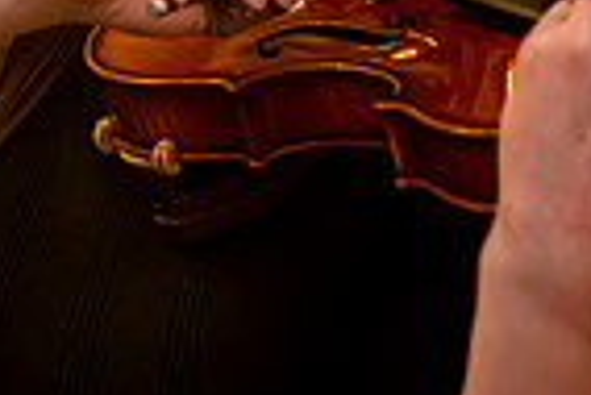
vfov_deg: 3.2
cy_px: -98
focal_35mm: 430
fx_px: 7066
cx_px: 491
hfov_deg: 4.8
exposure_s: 1/400
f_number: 2
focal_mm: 105
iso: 1600
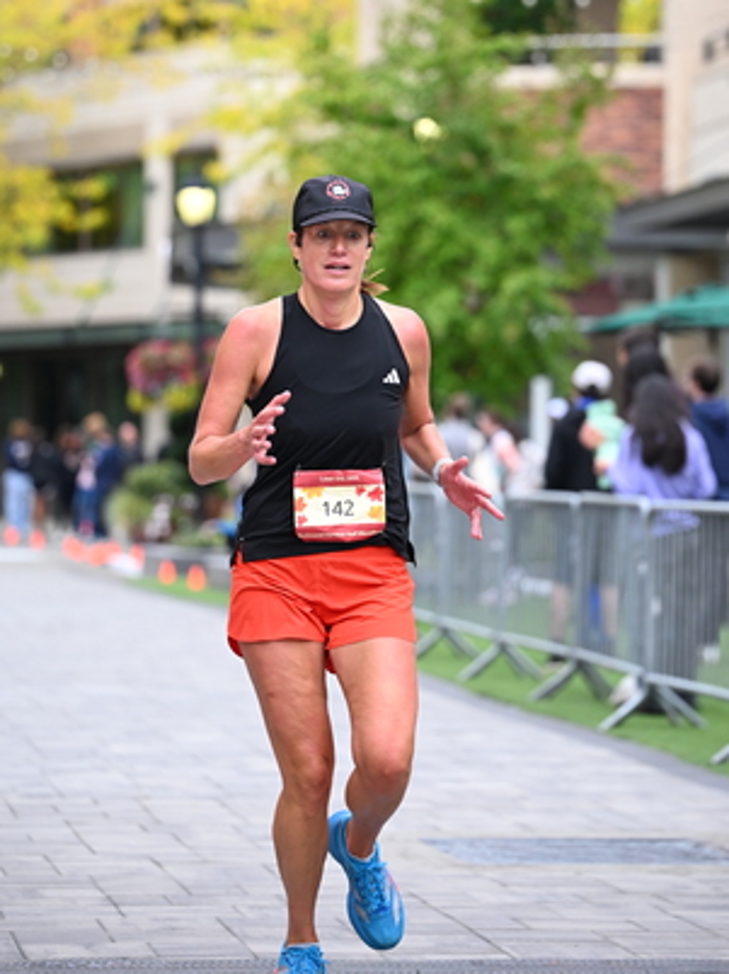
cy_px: 342
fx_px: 4441
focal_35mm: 158
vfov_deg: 12.5
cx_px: 379
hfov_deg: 9.4
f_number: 2.8
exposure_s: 1/1600
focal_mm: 120
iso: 640
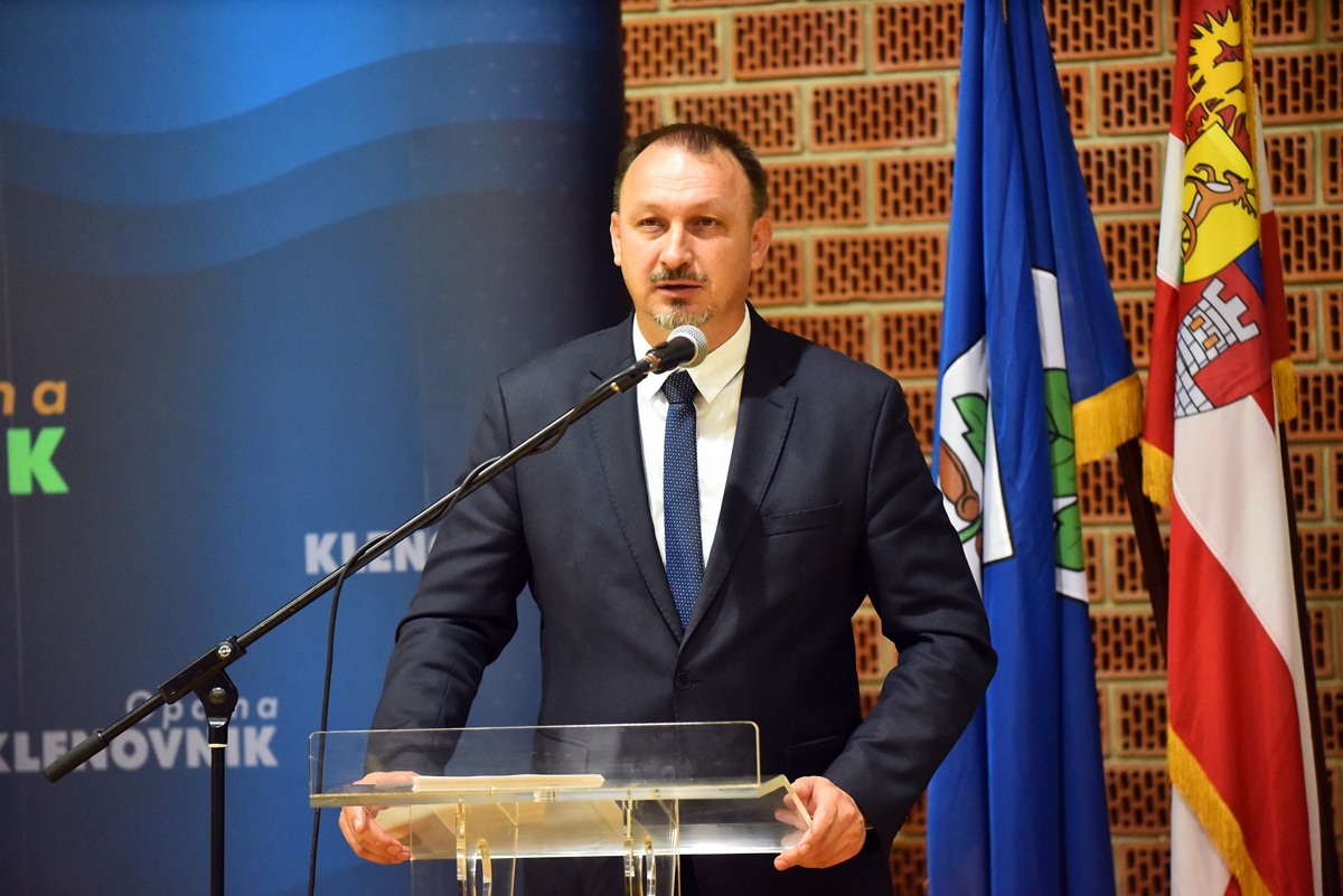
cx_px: 672
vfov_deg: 9.8
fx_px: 5224
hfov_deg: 14.6
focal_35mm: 140
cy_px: 448
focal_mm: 140
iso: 8000
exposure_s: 1/160
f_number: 4
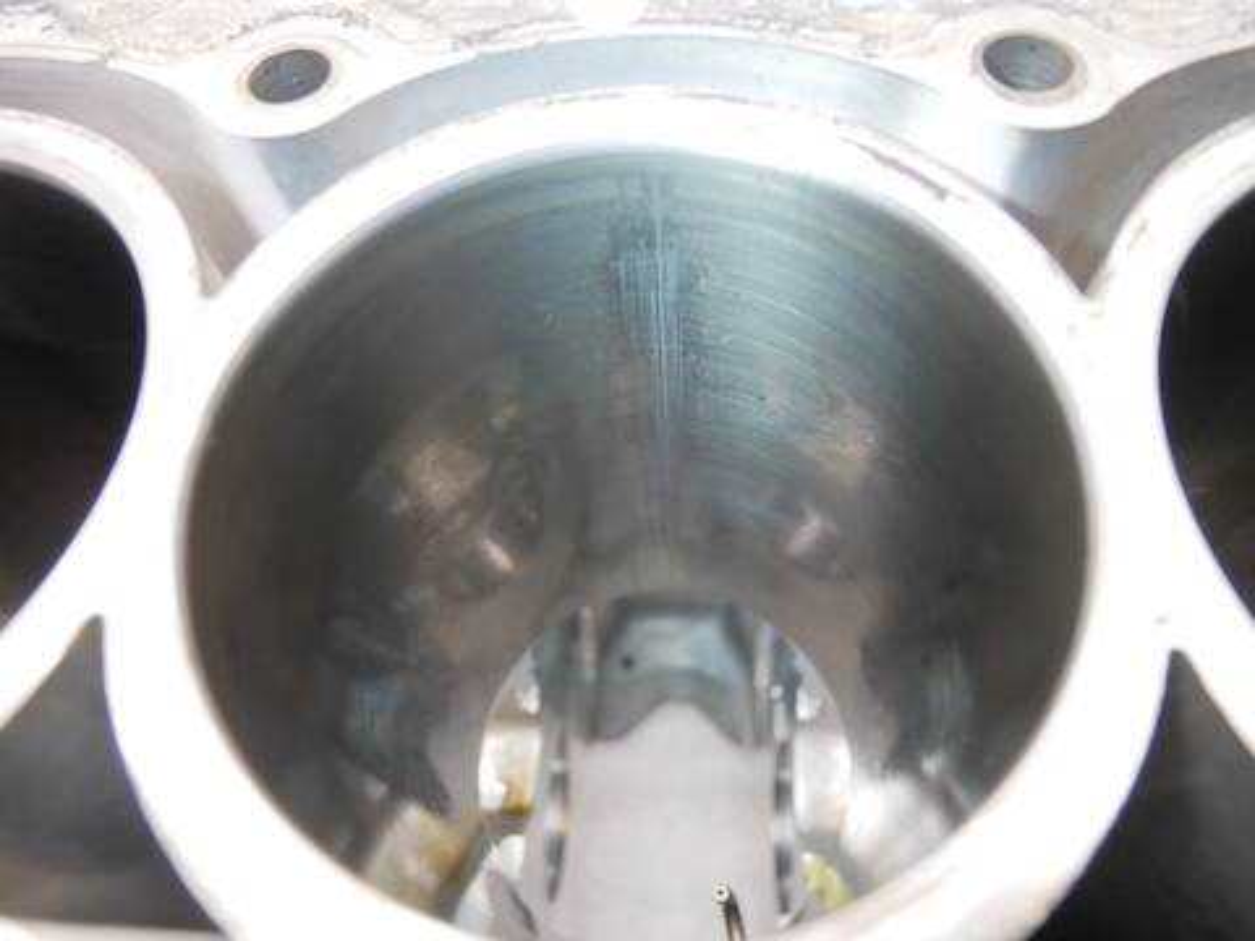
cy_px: 470
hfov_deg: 71.6
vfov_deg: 56.8
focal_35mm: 24
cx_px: 628
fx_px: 870
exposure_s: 1/60
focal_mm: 12
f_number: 3.5
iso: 1250
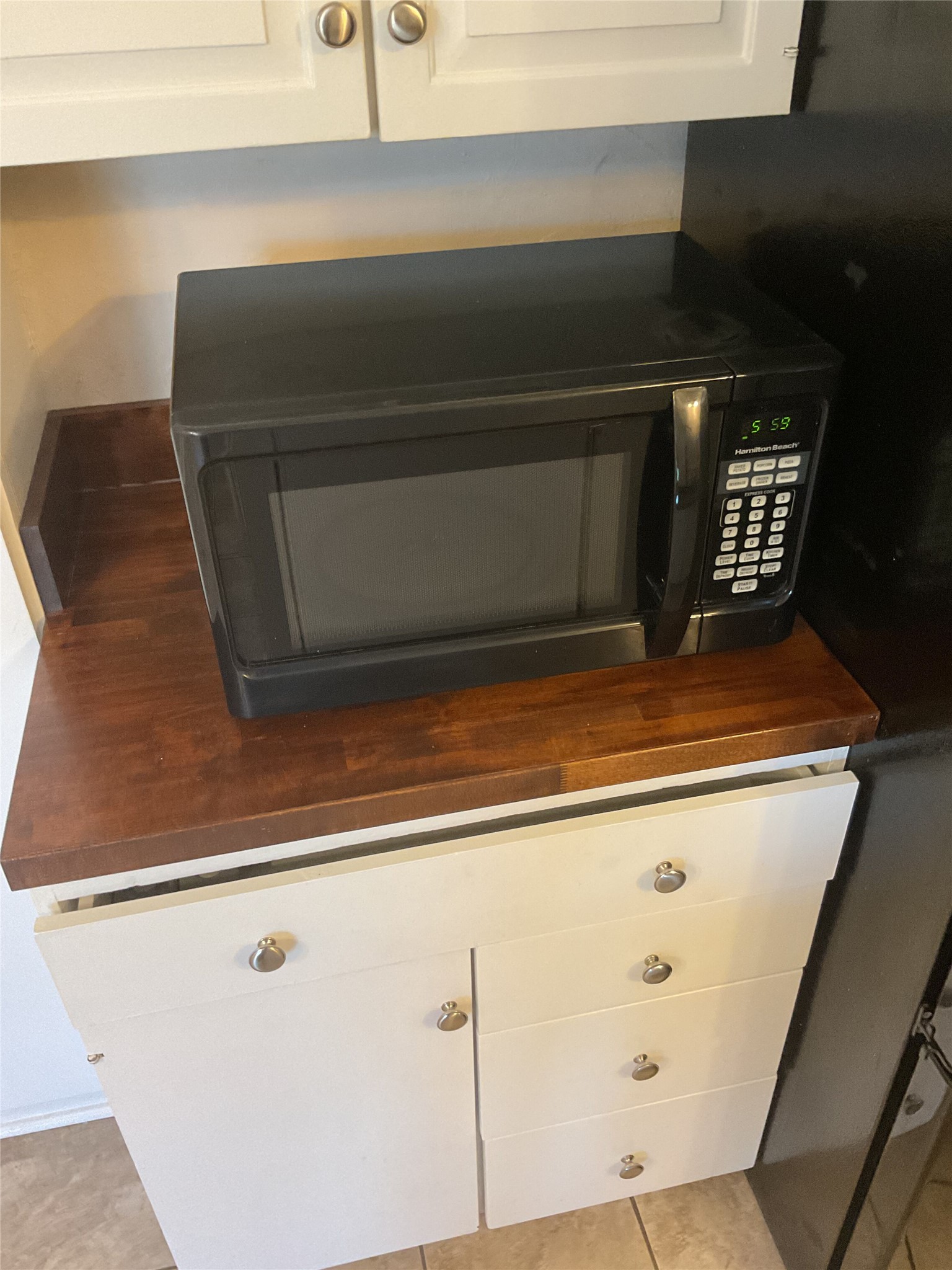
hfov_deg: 48.2
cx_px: 476
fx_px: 1063
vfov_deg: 61.7
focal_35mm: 29
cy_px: 635
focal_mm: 3
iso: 160
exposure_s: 1/60
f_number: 1.8
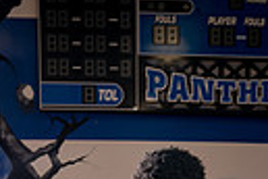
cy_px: 466
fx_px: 648
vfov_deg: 11.8
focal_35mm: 87
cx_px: 77
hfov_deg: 23.2
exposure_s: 1/250
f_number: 5.6
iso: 400
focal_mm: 25
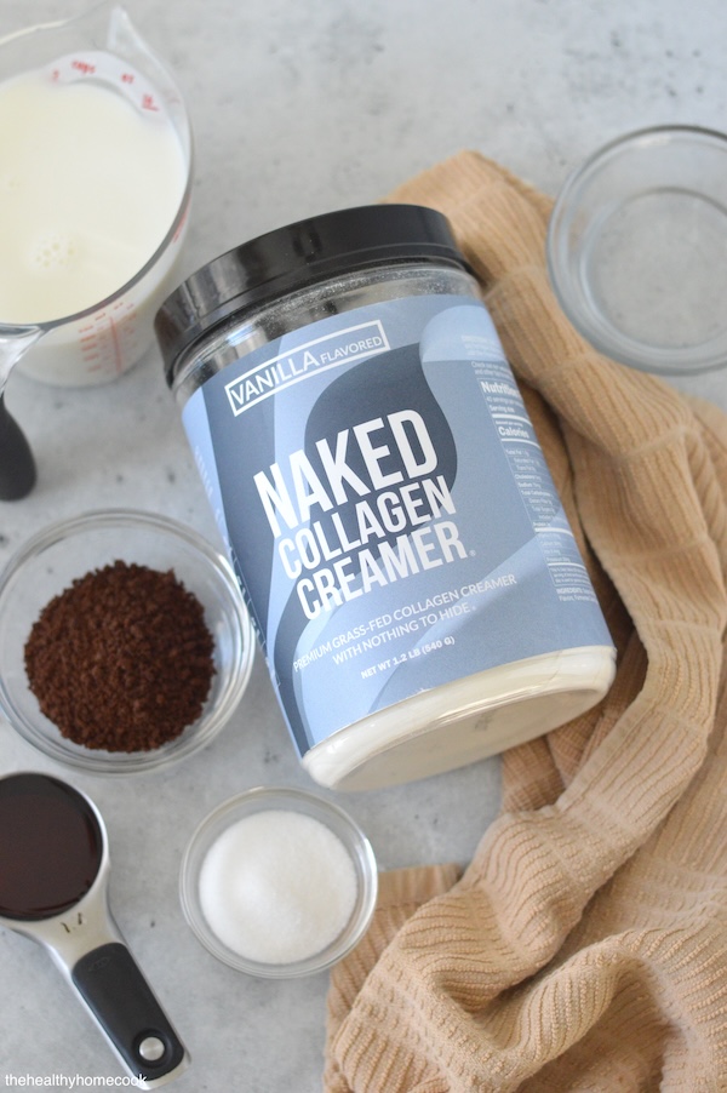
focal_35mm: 75
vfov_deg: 27.0
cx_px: 364
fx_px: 2275
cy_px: 546
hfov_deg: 18.2
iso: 1600
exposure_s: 1/500
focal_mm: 50
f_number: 2.8
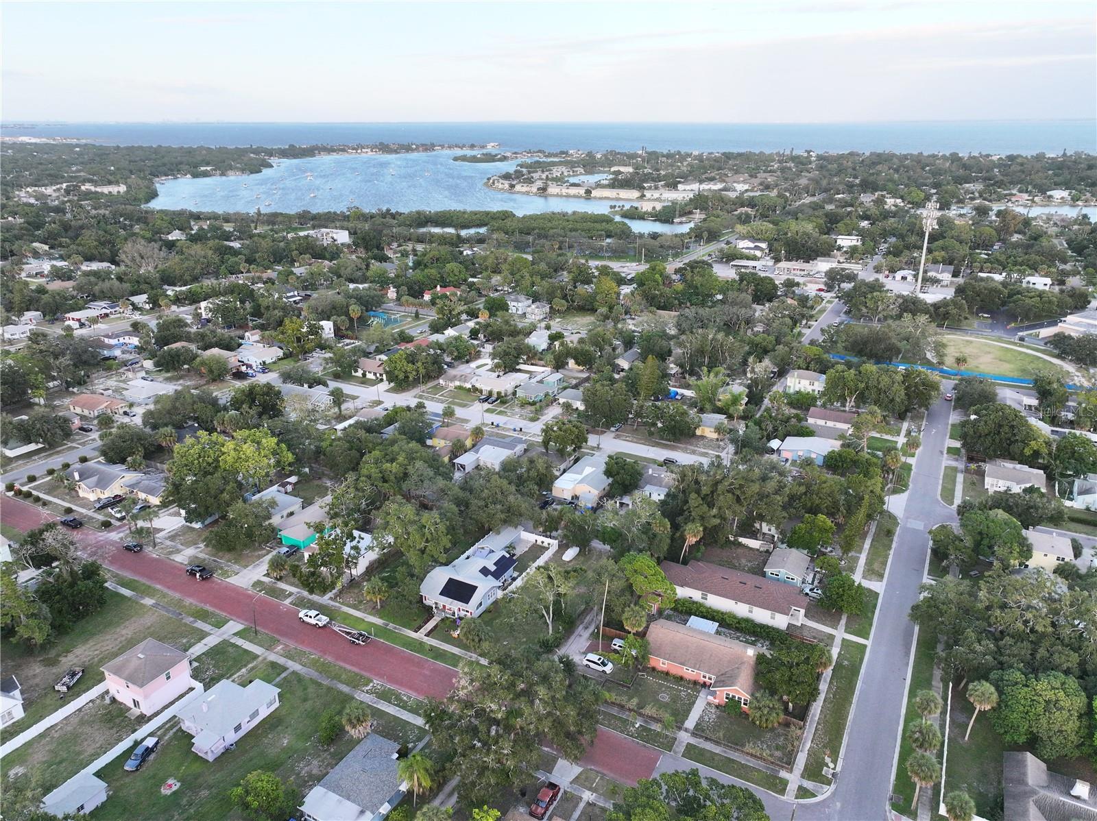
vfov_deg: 56.8
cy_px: 410
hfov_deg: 71.6
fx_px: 760
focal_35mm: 24
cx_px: 548
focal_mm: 12.29
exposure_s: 1/400
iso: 360
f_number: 2.8
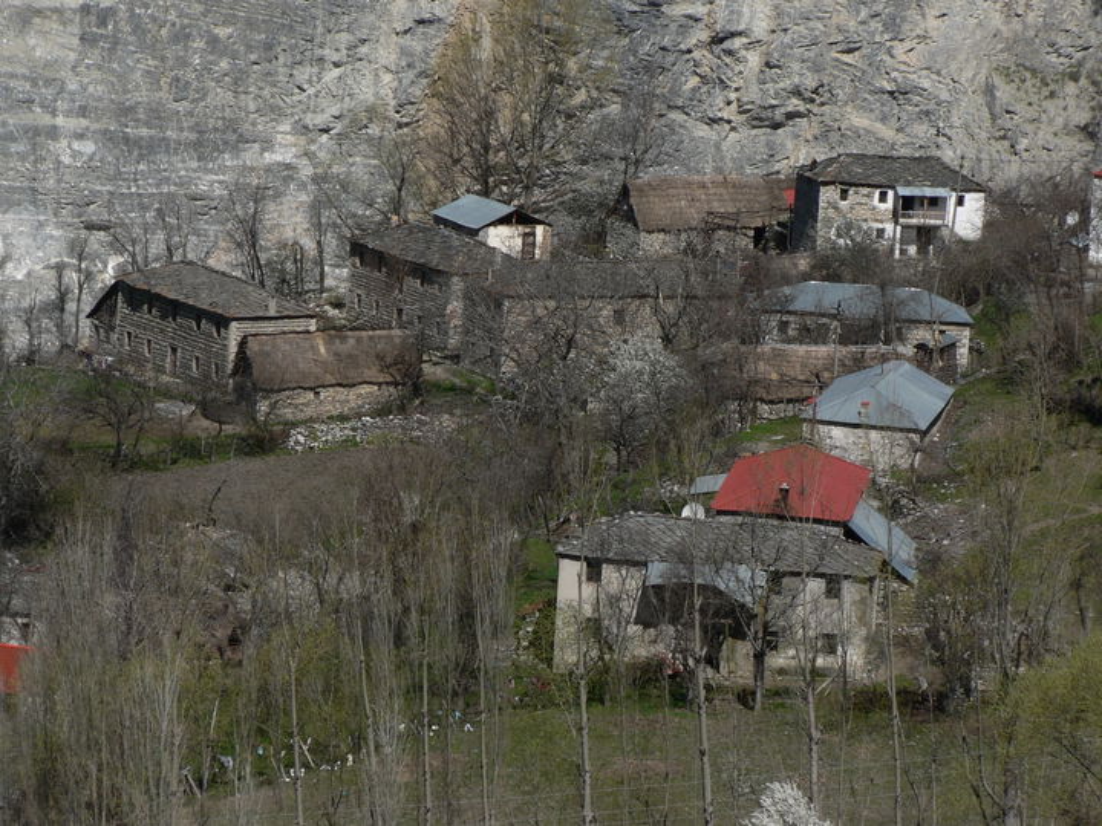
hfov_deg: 7.0
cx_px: 551
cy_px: 413
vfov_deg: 5.3
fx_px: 8977
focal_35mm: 282
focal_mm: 47
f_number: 5.6
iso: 80
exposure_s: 1/640
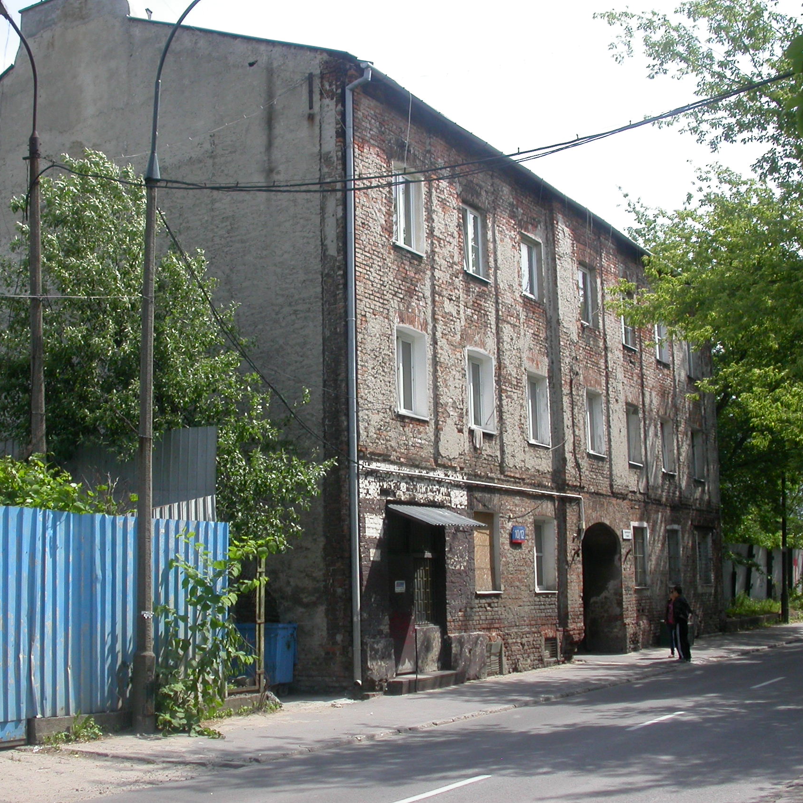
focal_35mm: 45
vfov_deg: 37.6
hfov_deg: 37.5
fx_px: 1181
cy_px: 403
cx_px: 353
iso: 100
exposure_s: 1/246
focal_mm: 7.85
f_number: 6.7
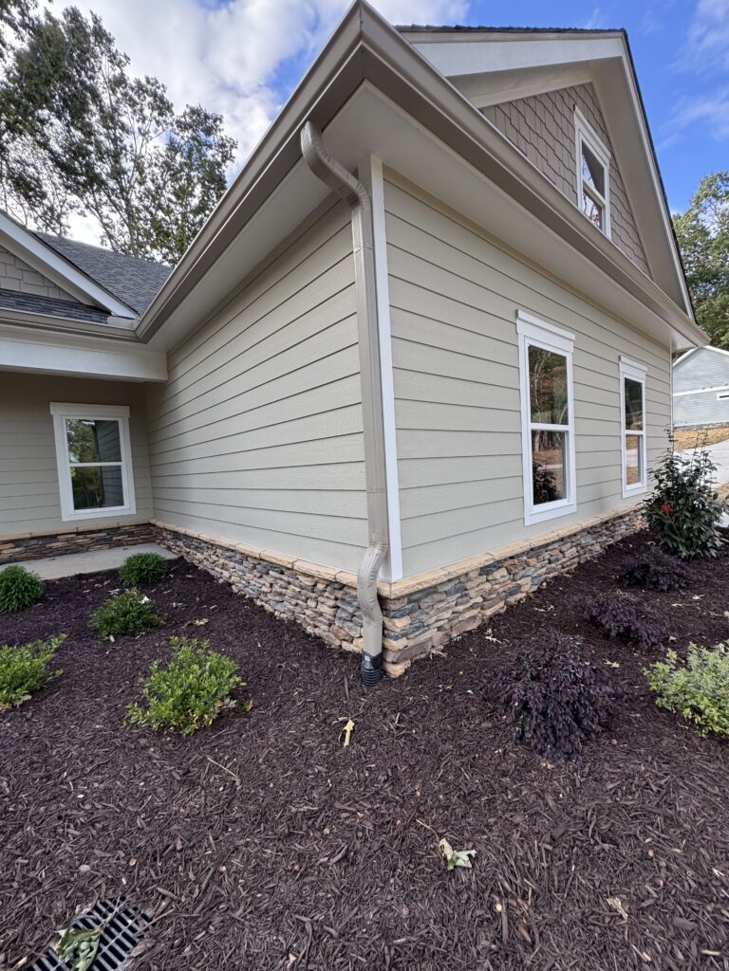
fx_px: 393
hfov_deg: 85.7
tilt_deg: -1.7
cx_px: 364
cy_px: 486
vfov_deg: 102.1
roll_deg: +5.1
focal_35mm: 14
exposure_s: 1/229
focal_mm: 2.22
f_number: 2.2
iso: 40
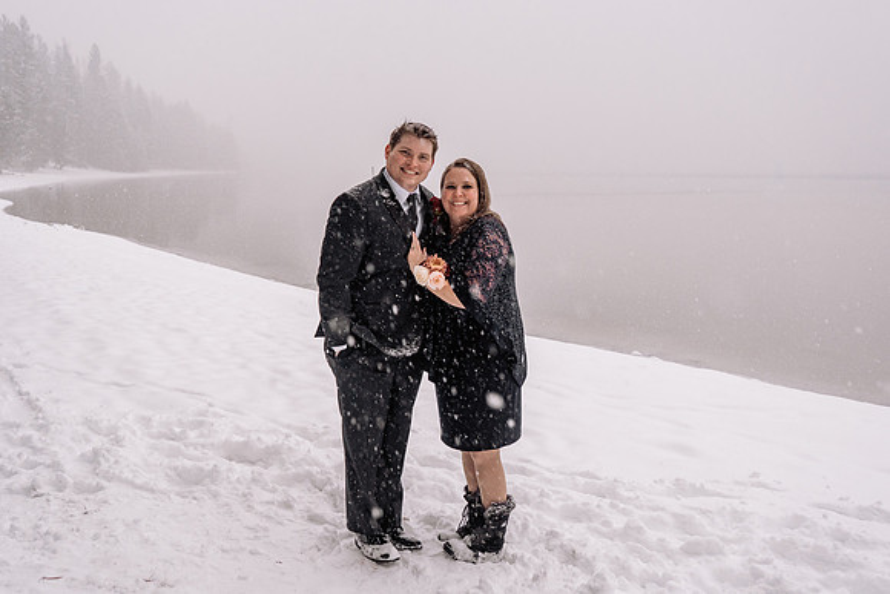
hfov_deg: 54.0
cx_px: 445
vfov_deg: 37.5
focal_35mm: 35
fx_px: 874
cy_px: 297
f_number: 5
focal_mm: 35
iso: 1250
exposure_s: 1/250
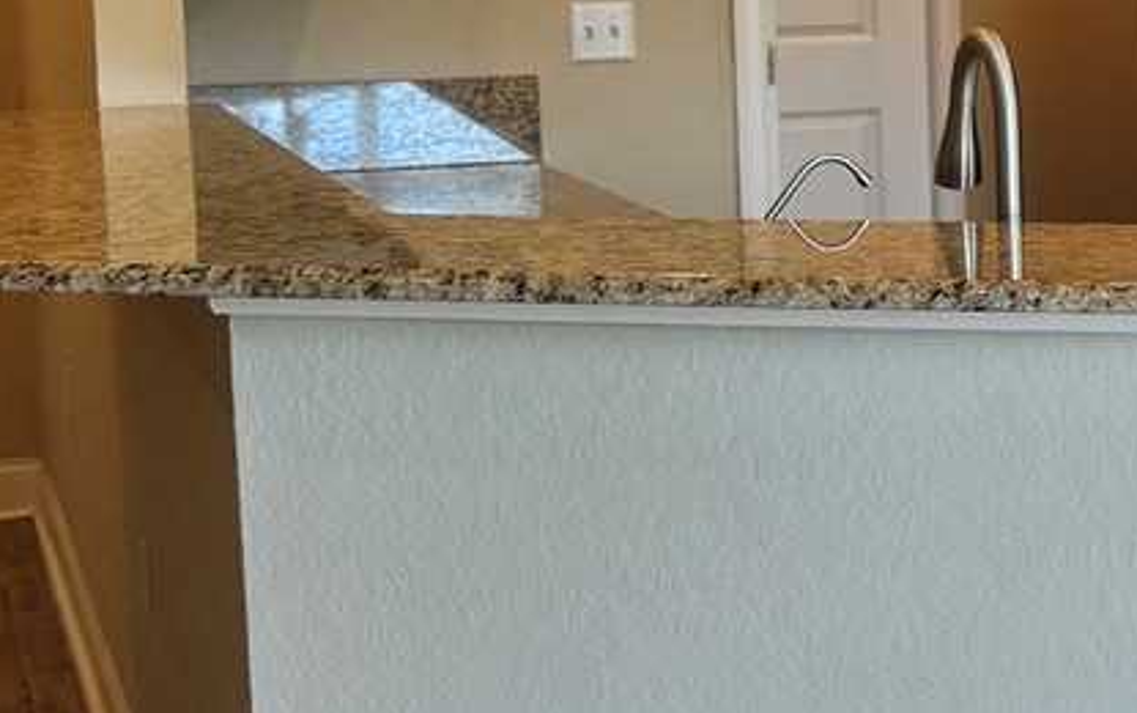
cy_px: 107
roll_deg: -0.5
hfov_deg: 17.6
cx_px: 1986
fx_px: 3039
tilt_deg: -5.6
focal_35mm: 98
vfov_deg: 13.3
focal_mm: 6.76
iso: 160
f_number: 1.78
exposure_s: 1/120
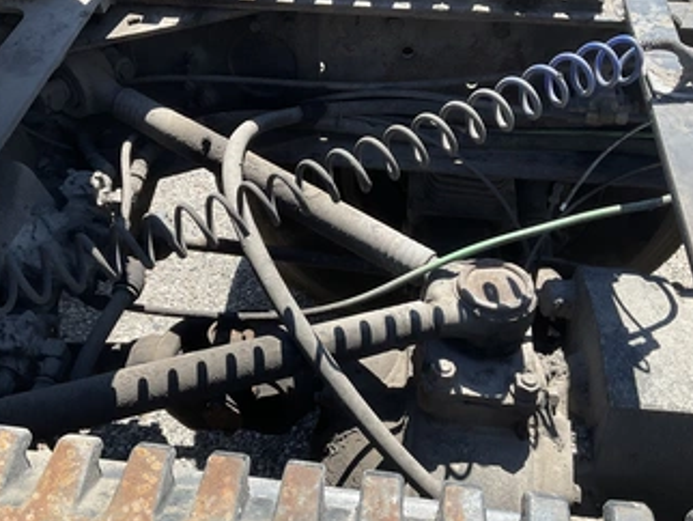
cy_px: 301
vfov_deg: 39.6
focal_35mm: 36
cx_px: 312
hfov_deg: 51.2
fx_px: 721
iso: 25
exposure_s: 1/759
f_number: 1.8
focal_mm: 3
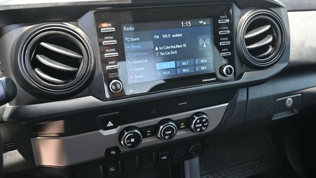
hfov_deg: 67.4
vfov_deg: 41.1
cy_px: 85
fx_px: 237
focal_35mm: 28
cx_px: 156
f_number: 3.5
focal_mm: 17.5
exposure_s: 1/125
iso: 720
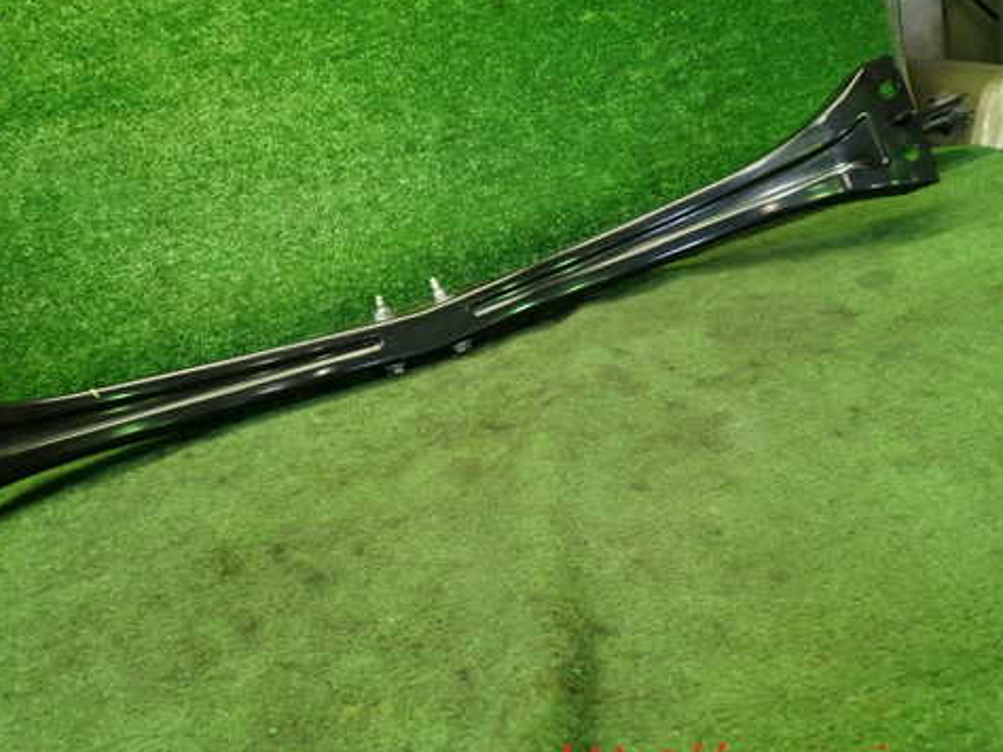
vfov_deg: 37.6
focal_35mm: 38
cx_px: 406
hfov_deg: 48.7
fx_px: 1100
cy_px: 316
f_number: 2.3
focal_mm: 5.4
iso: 200
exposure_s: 1/30
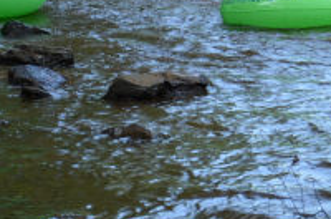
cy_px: -84
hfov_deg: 8.5
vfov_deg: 5.6
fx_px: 2209
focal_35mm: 241
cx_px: 364
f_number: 7.1
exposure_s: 1/200
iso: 200
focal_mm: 52
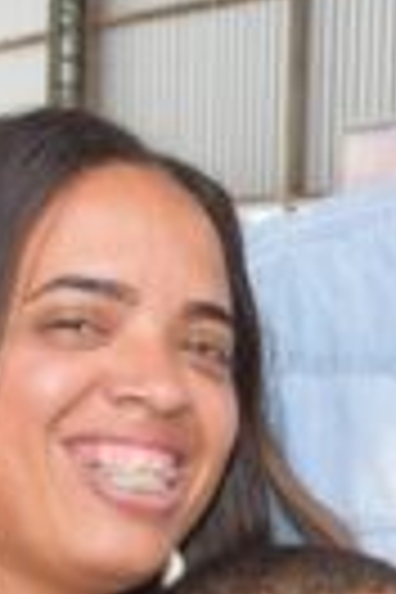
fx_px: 2508
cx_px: 850
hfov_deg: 8.5
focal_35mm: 152
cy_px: 637
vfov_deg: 13.3
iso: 110
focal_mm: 18
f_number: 5.6
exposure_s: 1/125
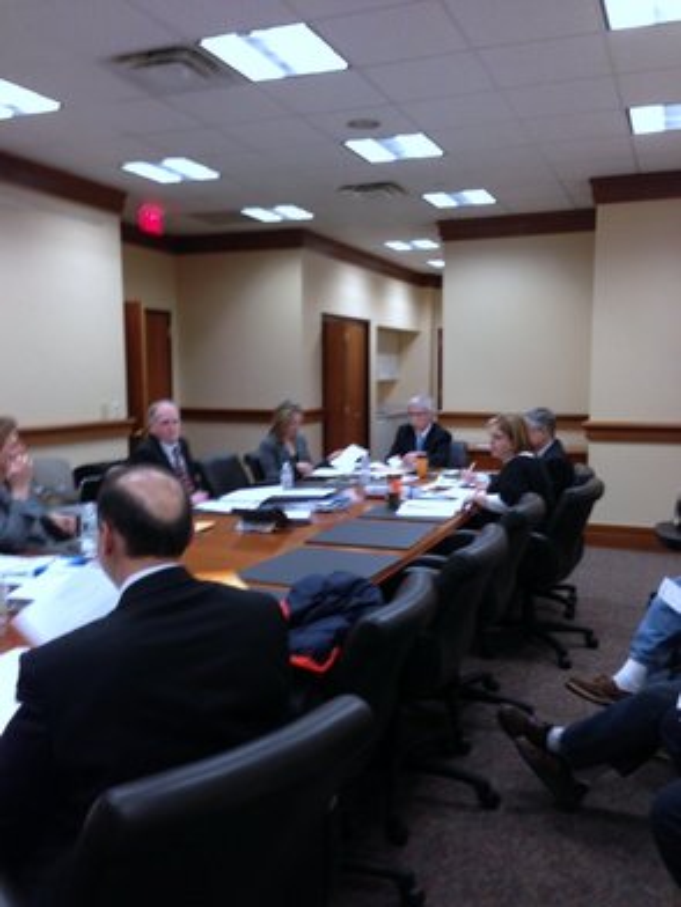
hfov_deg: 42.9
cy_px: 454
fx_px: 866
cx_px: 340
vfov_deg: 55.4
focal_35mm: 33
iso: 125
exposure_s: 1/20
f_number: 2.4
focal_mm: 4.13
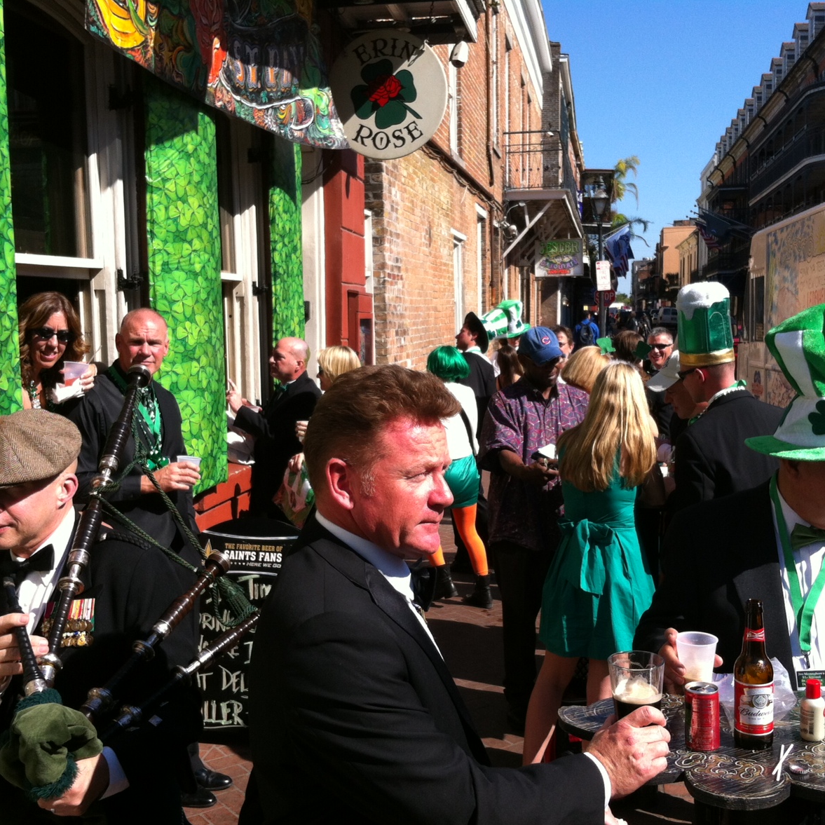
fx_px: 1132
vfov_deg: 40.0
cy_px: 418
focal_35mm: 42
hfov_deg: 40.0
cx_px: 444
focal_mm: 3.85
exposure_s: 1/1077
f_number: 2.8
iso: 80
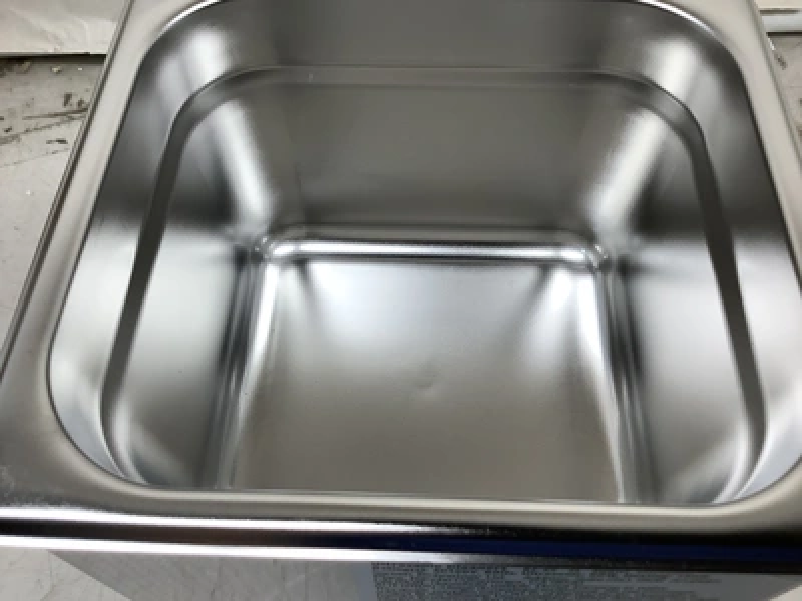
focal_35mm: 31
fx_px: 718
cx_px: 401
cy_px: 300
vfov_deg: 45.4
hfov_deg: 58.4
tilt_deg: -58.3
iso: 50
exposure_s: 1/120
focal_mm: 3.3
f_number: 2.4
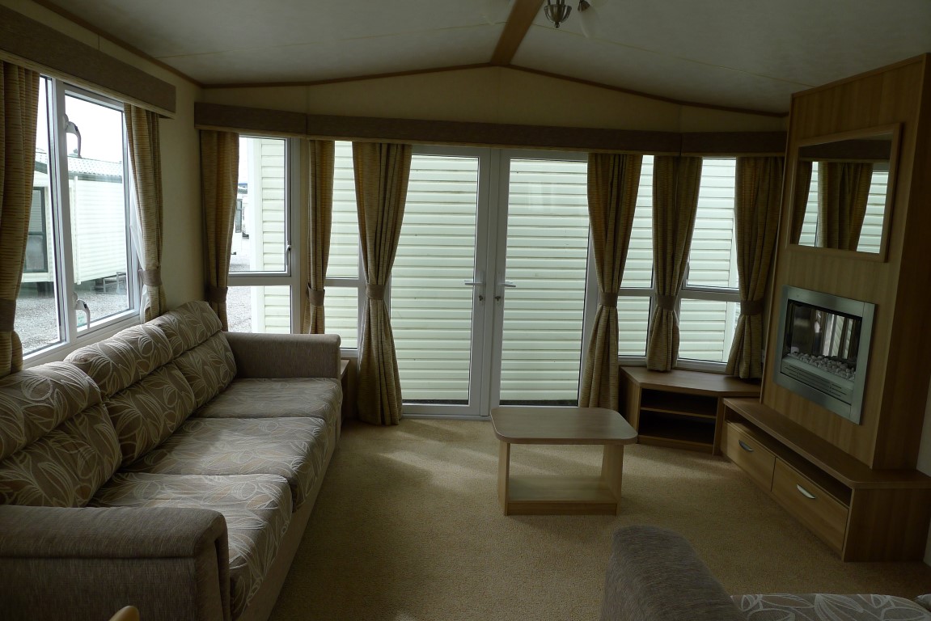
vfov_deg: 53.2
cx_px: 466
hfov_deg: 73.7
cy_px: 310
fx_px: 621
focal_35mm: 24
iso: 80
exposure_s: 1/200
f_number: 2.8
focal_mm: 5.1
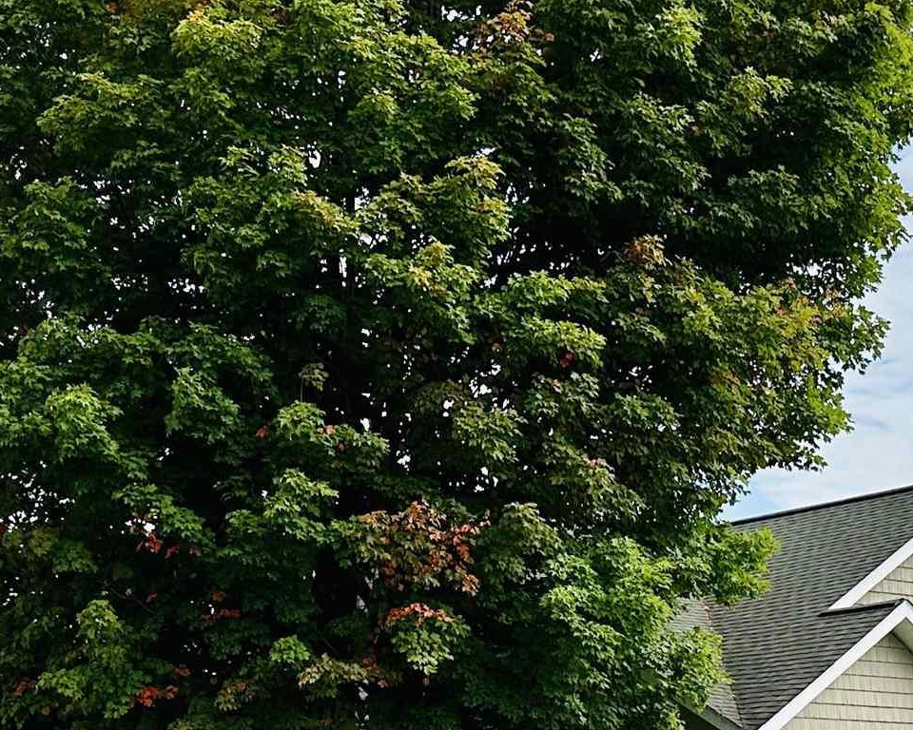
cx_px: 697
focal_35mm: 75
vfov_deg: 20.1
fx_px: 2027
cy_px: 638
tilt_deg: +6.5
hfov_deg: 25.1
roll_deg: +0.6
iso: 80
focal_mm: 6.86
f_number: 1.78
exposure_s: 1/5263
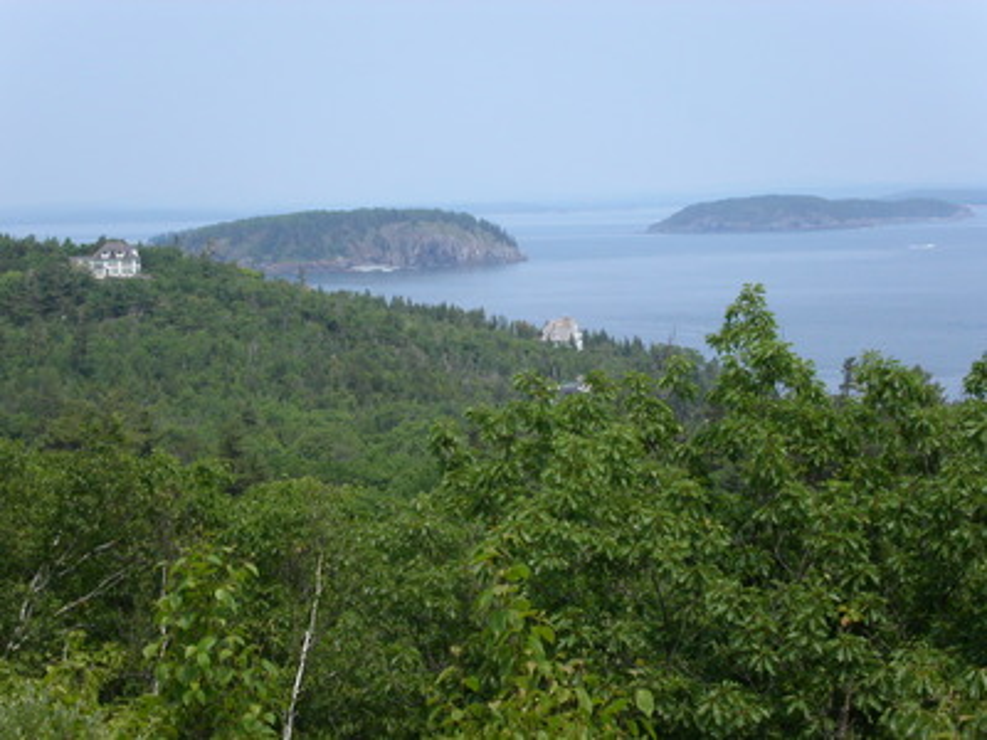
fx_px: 2566
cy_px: 370
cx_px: 494
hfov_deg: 21.8
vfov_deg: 16.4
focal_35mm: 90
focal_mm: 18.6
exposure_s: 1/350
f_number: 8
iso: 100
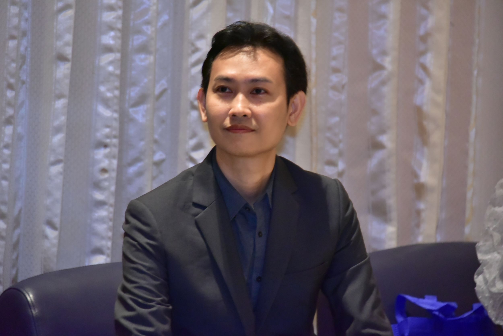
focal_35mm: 250
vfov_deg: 5.5
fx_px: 3494
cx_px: 252
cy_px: 168
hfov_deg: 8.2
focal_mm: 250
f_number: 5.6
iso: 8000
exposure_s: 1/200
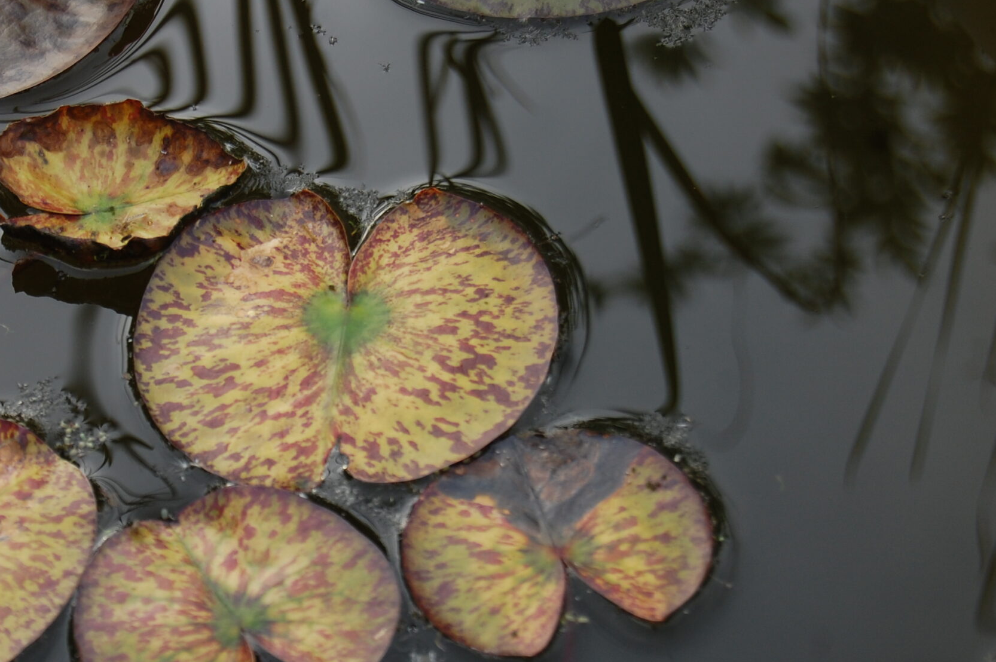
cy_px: 445
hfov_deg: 16.1
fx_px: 3504
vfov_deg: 10.8
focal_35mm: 127
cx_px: 245
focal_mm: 55
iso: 200
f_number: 6.3
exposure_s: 1/125
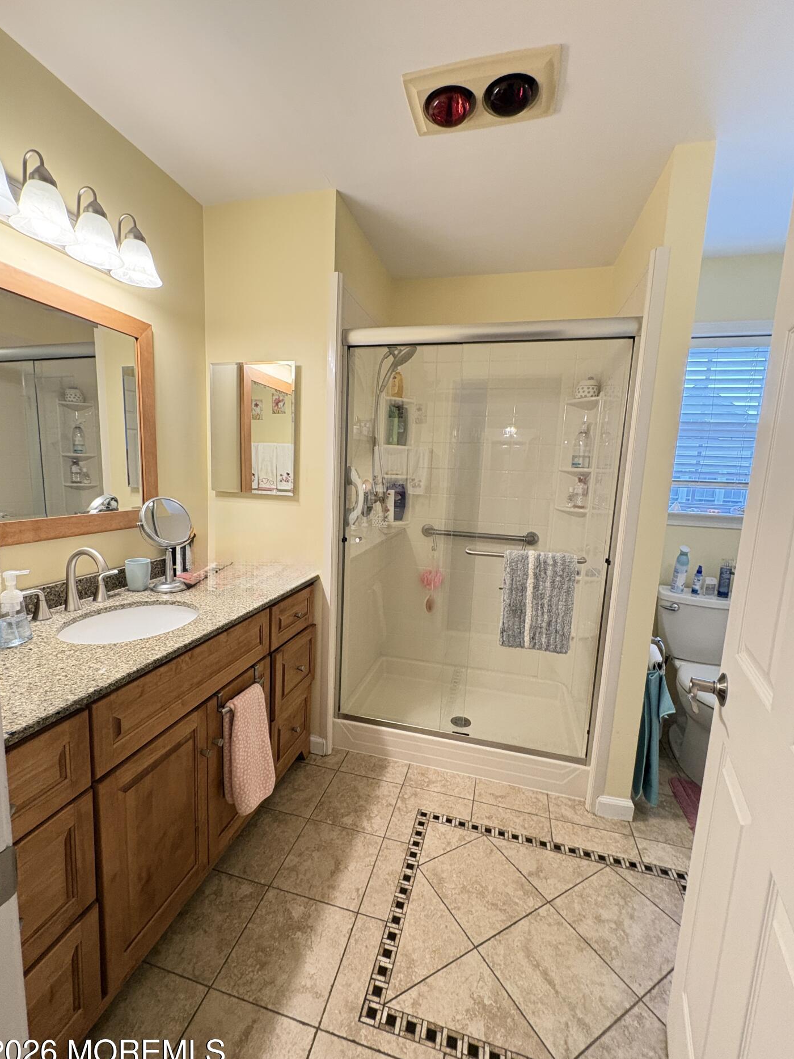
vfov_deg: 98.2
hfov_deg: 81.7
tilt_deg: -8.8
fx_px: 459
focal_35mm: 15
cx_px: 386
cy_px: 537
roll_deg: -2.0
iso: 400
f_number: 2.2
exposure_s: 1/60
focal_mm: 2.22
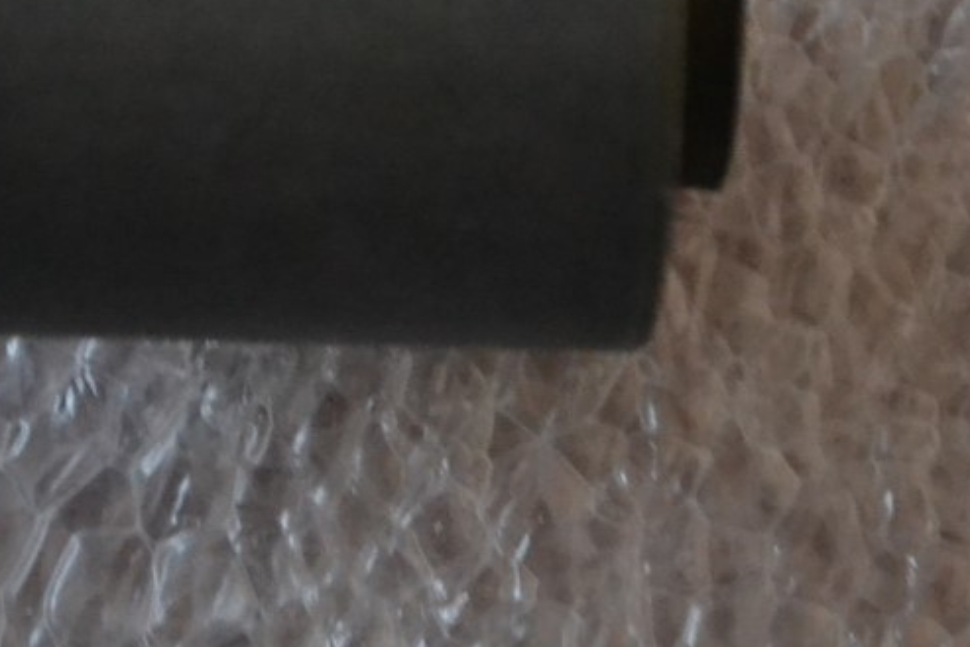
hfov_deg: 10.4
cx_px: 264
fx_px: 5309
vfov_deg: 7.0
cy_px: 6
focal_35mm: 197
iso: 3200
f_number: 5.6
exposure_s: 1/13
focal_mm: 48
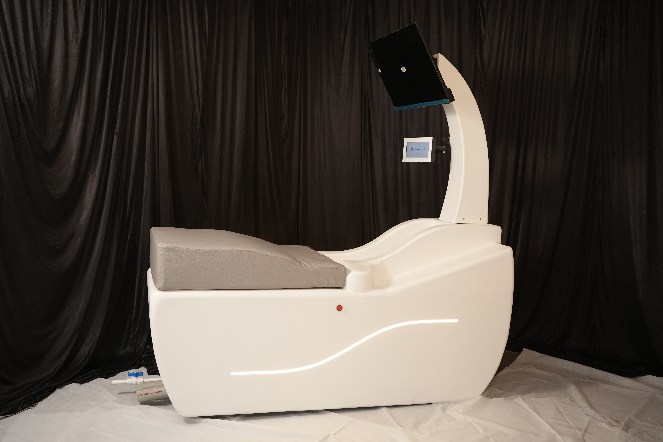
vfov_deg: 37.9
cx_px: 332
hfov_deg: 54.4
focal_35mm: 35
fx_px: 645
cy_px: 221
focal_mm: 35
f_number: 4
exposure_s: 1/200
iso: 500
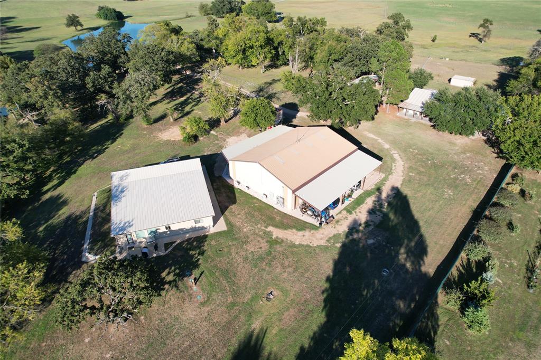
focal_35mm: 22
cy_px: 180
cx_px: 270
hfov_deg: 78.6
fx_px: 330
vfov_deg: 57.2
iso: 120
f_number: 2.8
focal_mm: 8.38
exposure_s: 1/1500
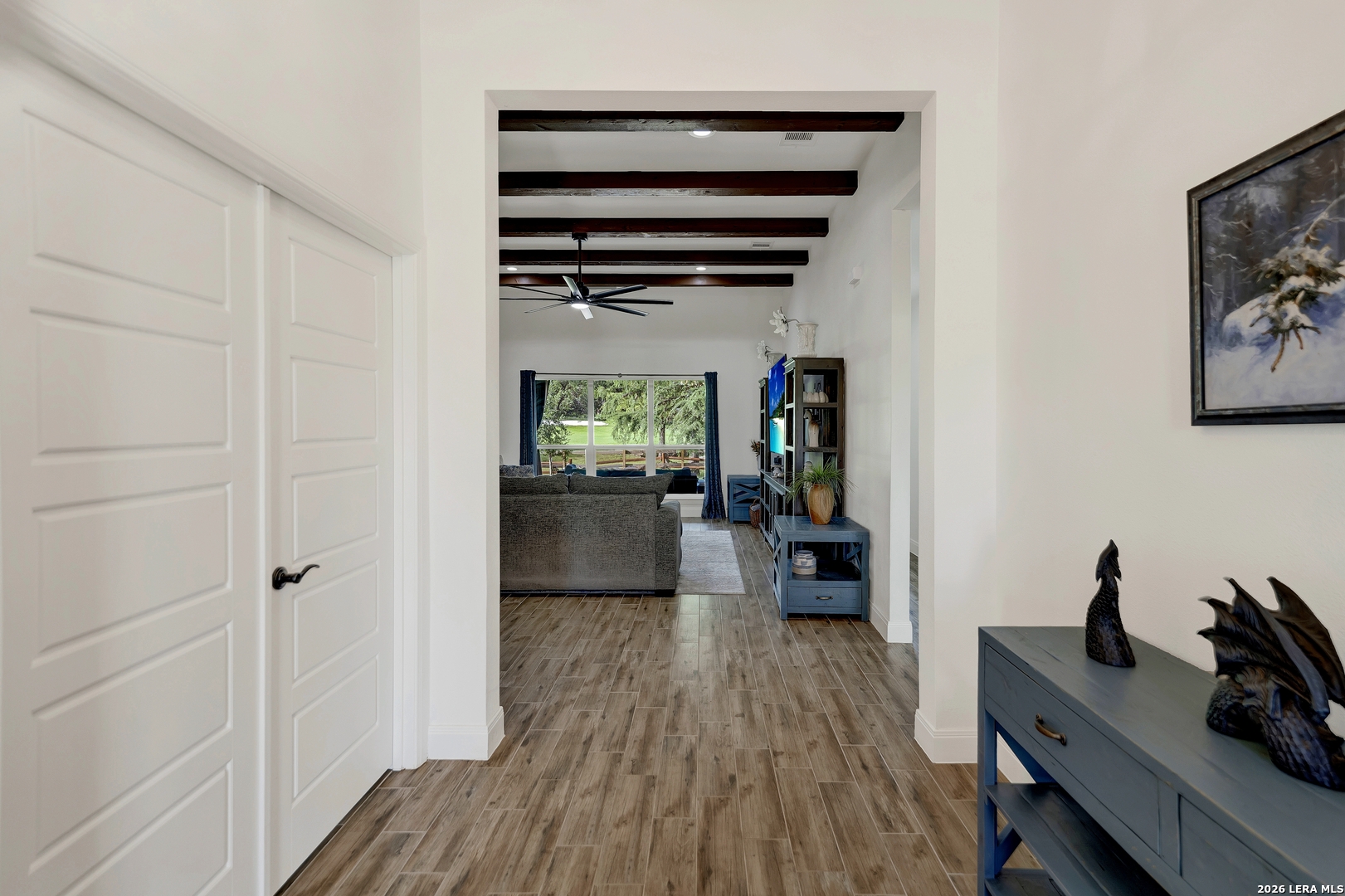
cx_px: 672
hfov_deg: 95.7
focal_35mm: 16
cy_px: 448
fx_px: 609
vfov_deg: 72.7
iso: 250
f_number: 2.8
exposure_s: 1/60
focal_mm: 16.3
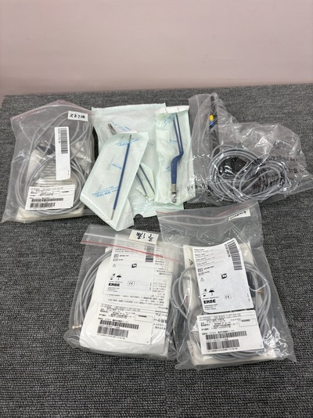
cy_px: 209
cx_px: 156
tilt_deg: -59.1
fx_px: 314
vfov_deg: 67.3
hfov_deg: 53.0
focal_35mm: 26
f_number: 1.6
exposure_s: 1/140
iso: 32
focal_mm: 5.96
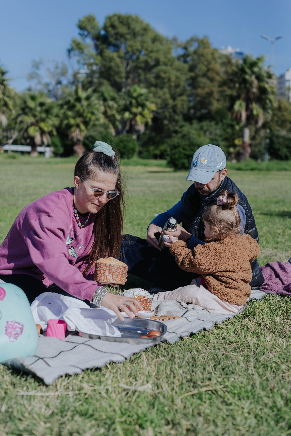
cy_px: 218
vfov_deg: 39.6
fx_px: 606
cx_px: 146
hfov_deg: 27.0
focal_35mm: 50
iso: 100
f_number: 2.8
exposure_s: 1/4000
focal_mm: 50
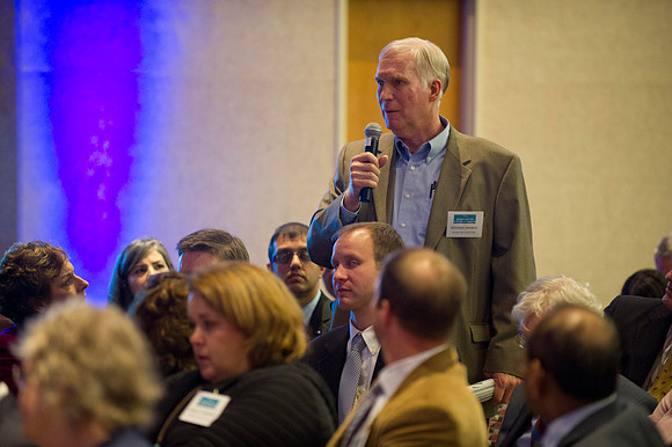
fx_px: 3731
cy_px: 224
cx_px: 336
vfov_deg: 6.9
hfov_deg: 10.3
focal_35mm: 200
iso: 2500
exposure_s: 1/60
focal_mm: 200
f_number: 2.8
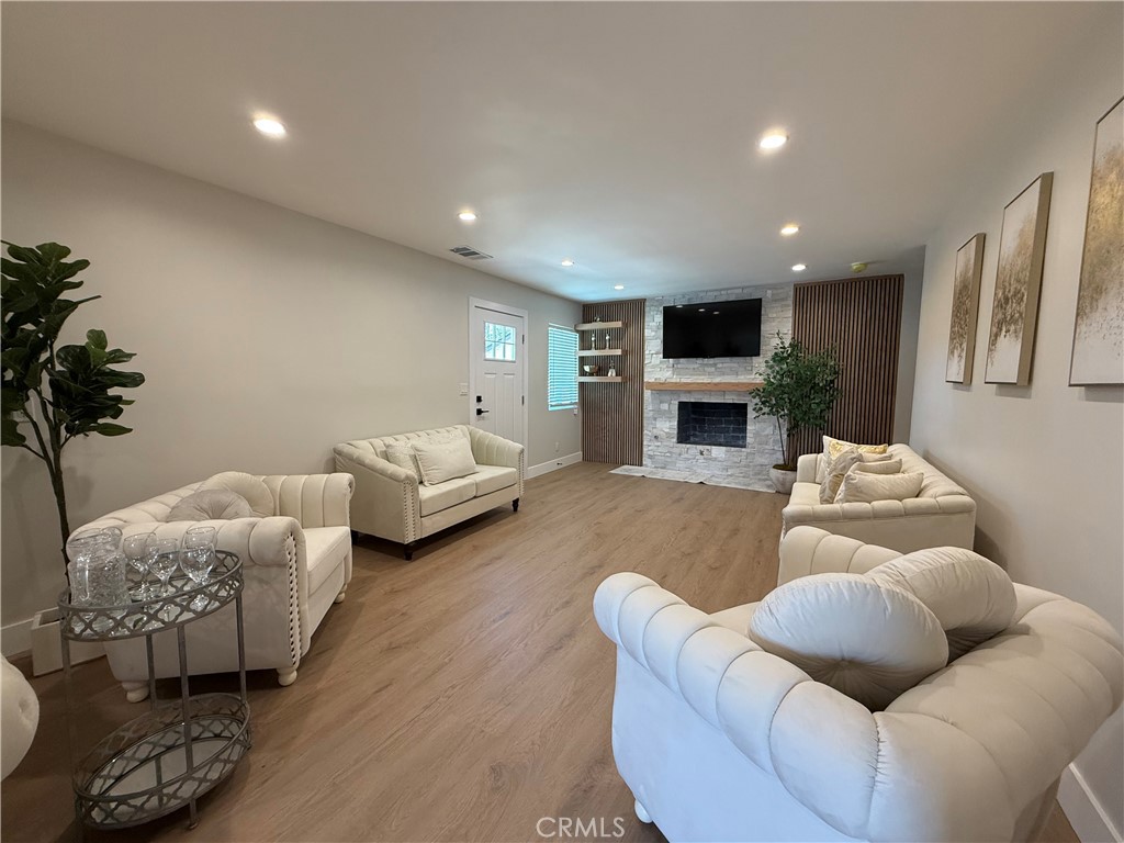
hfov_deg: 102.1
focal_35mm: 14
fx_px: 455
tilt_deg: -5.5
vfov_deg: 85.7
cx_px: 562
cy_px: 422
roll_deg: -0.6
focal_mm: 2.22
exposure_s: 1/120
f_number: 2.2
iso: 200
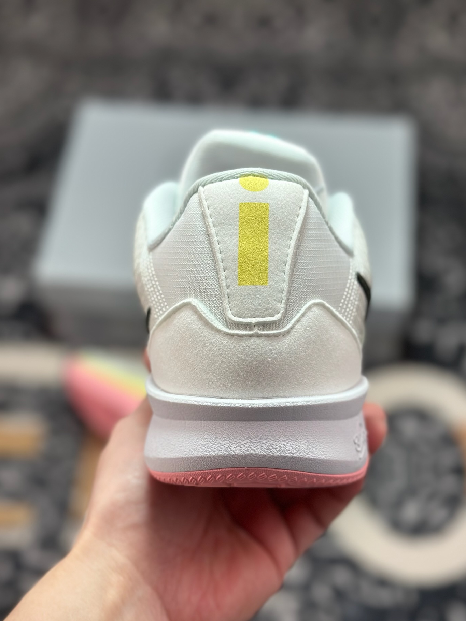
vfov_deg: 35.5
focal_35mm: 54
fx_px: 969
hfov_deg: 27.0
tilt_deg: -56.1
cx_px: 255
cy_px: 344
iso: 80
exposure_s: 1/1085
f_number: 1.78
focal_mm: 6.86
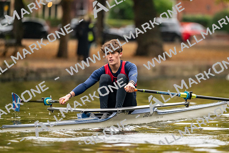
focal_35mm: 400
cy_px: 76
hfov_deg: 5.2
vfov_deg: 3.4
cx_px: 114
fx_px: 2545
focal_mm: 400
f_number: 4.5
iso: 4000
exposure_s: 1/2000
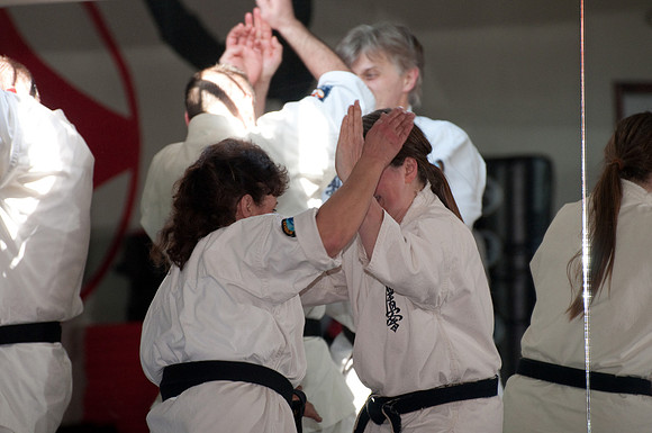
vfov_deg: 4.7
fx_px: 5290
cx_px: 326
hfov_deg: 7.1
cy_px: 216
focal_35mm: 292
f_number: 5.3
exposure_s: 1/200
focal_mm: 195
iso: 800
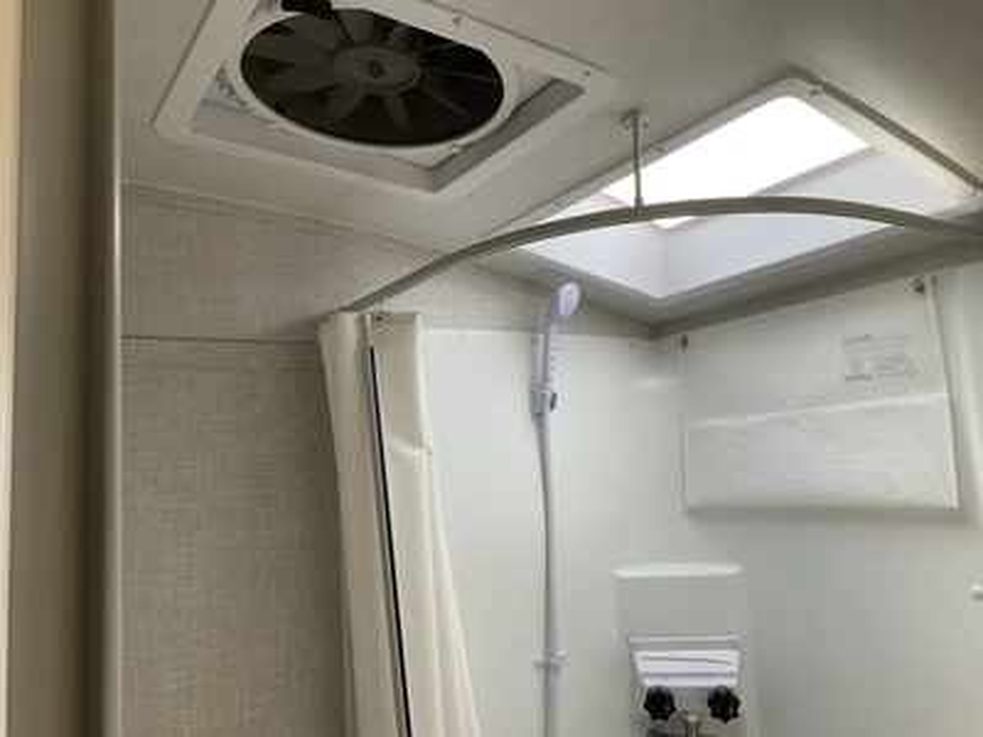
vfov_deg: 48.2
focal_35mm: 29
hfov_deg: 61.7
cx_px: 492
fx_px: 824
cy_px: 368
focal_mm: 3
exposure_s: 1/186
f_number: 1.8
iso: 20
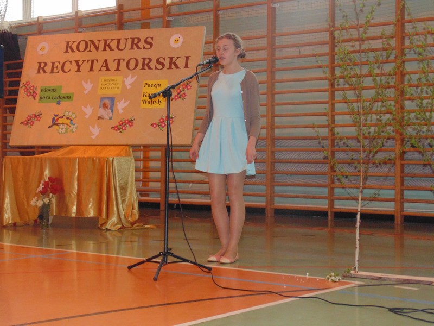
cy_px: 163
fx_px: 815
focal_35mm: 65
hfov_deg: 29.8
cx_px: 217
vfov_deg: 22.6
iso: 400
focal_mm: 11.7
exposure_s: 1/60
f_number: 4.1
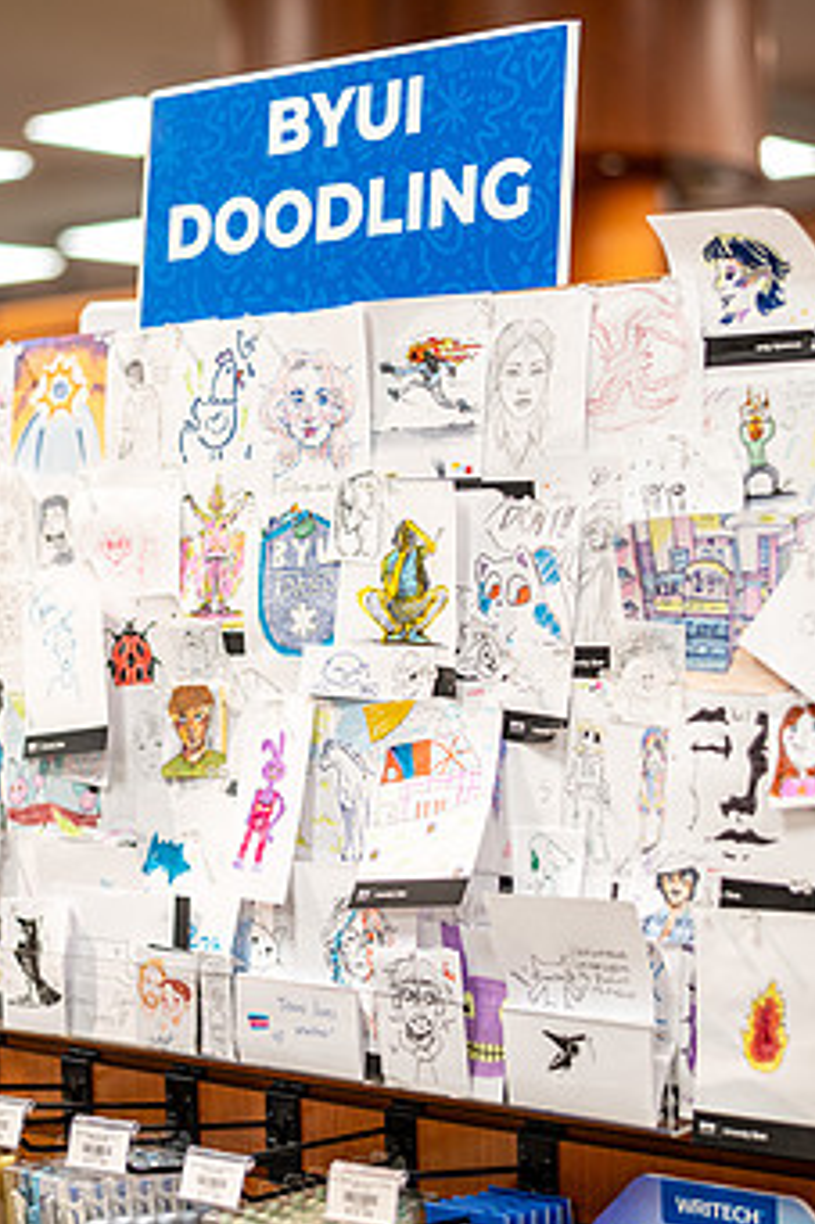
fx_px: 2243
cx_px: 381
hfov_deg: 20.6
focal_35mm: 66
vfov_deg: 30.5
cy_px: 614
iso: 320
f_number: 2
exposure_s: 1/160
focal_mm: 50
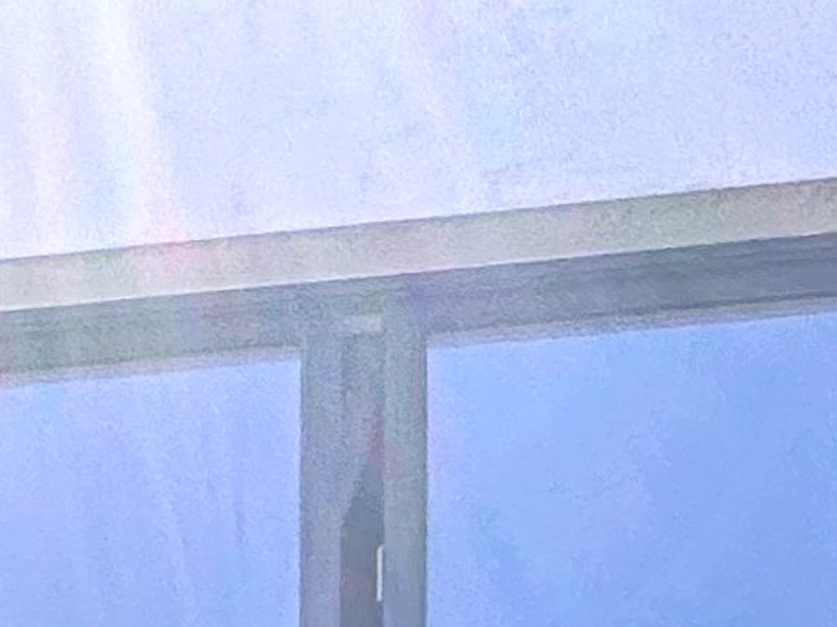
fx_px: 2344
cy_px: 2148
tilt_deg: -1.7
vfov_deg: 9.5
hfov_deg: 16.5
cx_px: -719
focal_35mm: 97
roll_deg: -0.3
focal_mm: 2.22
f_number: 2.2
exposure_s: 1/1043
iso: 40
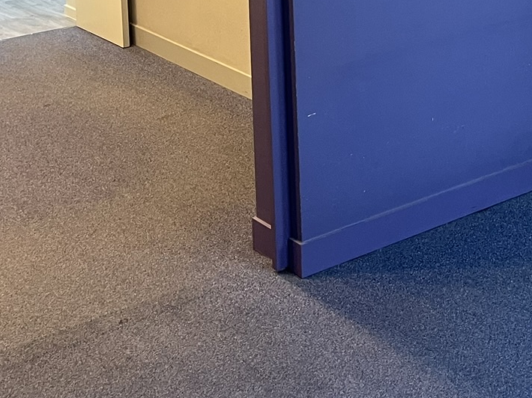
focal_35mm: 75
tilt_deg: -6.9
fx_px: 1152
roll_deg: +1.5
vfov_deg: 18.1
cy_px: -142
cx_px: 539
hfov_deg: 24.7
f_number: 1.6
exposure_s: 1/50
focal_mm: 5.1
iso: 160
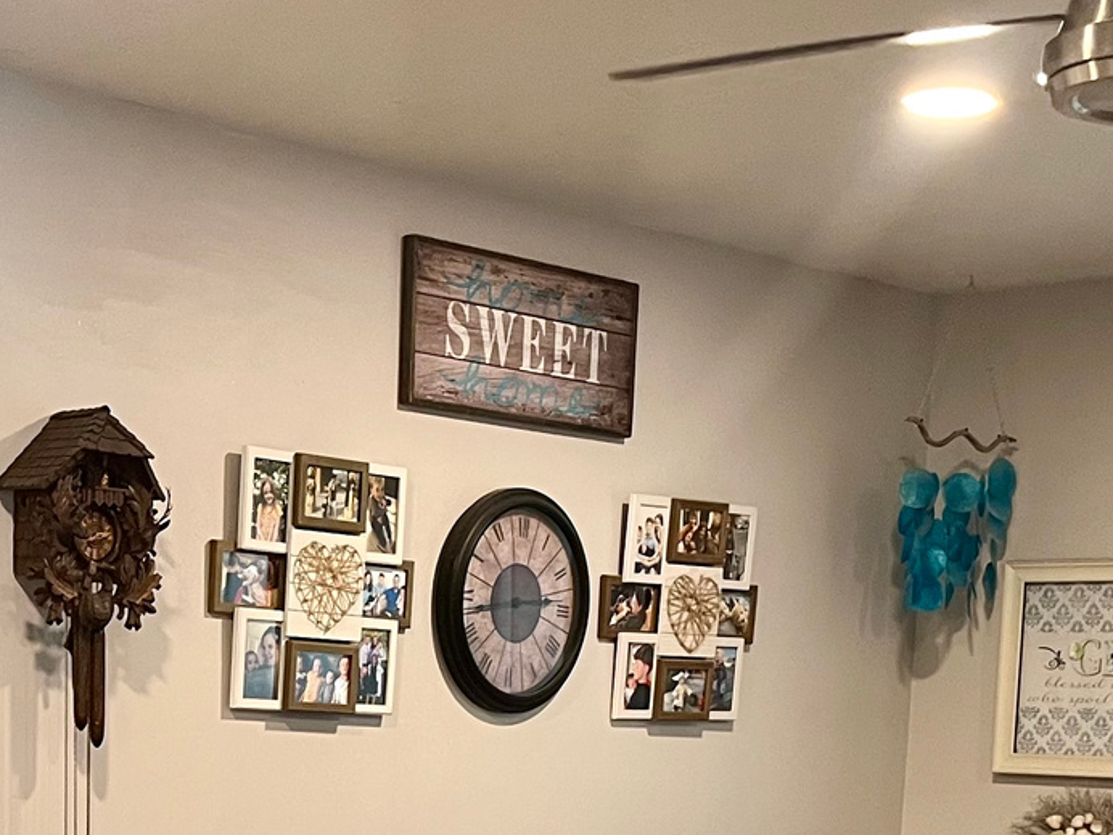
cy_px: 1137
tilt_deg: -10.3
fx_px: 2476
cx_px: 399
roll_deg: -1.8
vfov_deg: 17.7
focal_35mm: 77
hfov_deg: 25.2
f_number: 1.6
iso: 160
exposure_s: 1/60
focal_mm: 5.1
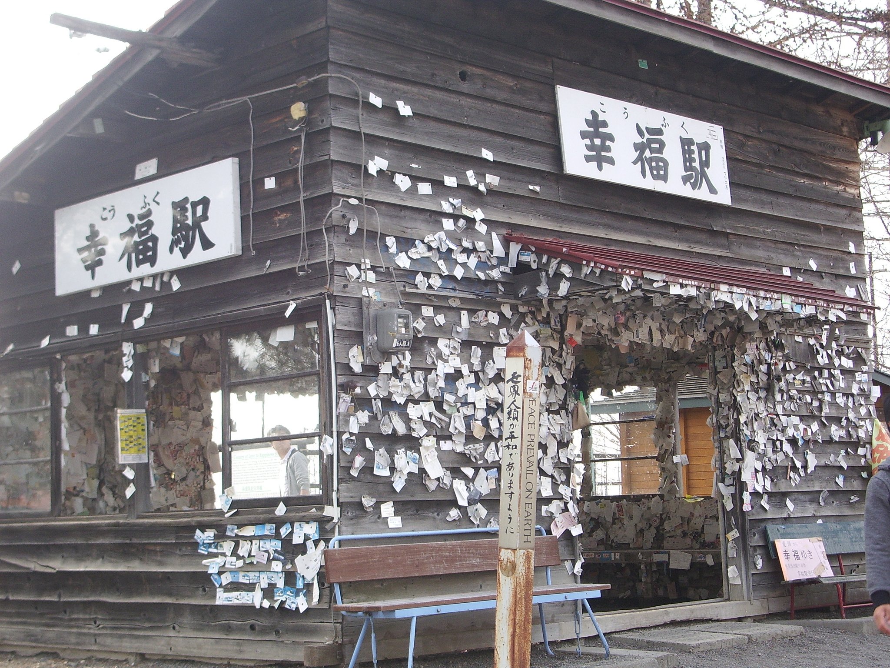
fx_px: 1594
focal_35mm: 62
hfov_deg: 31.2
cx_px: 445
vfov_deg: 23.7
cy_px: 334
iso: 100
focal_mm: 10.2
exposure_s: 1/125
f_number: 3.5
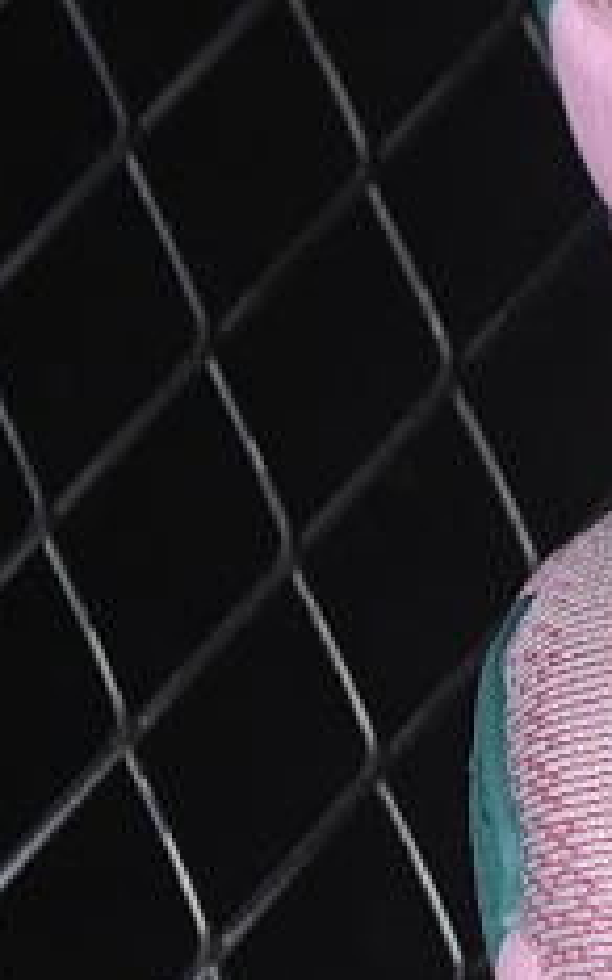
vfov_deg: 6.0
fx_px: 9432
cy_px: 431
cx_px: 2113
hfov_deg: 3.6
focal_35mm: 353
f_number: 7.1
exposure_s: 1/80
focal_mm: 50
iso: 160
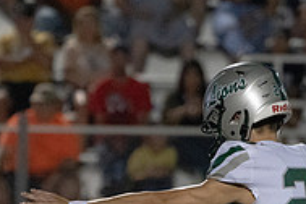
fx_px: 8057
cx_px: 238
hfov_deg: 2.2
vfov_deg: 1.4
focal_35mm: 948
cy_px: 305
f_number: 5.6
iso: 16000
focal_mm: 282
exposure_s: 1/1000
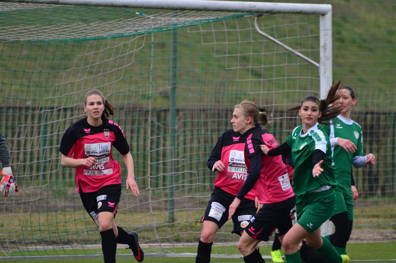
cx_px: 198
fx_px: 4941
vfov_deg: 3.0
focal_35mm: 450
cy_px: 132
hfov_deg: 4.6
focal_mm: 300
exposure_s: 1/400
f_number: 5.6
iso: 200
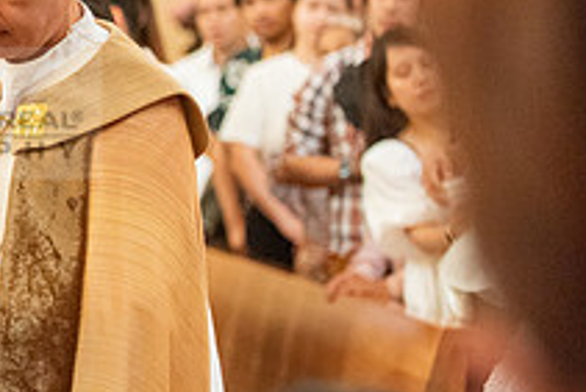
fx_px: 4382
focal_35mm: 269
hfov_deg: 7.6
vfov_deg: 5.1
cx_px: -133
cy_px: 113
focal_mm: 98
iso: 2000
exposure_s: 1/160
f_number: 2.8
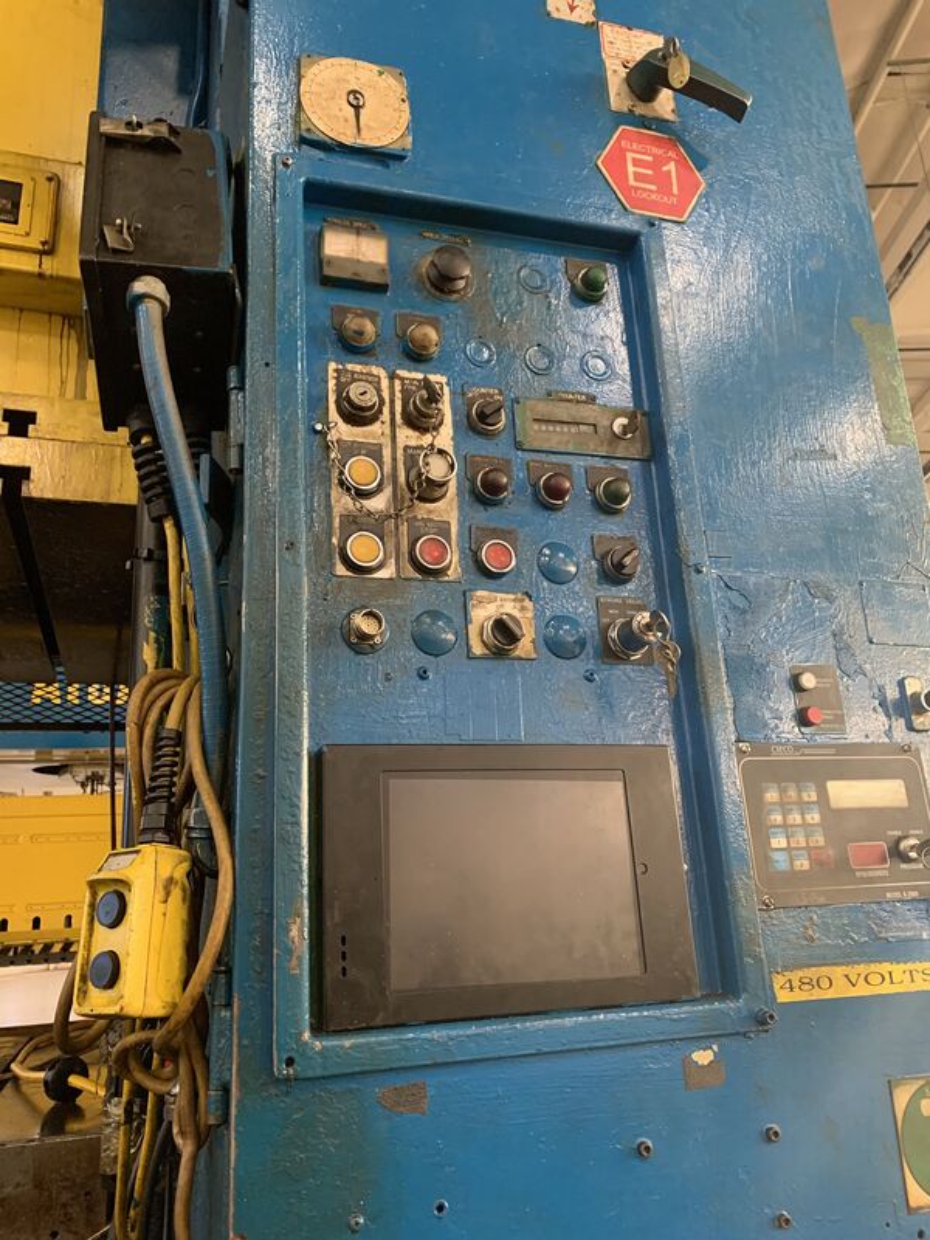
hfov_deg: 53.1
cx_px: 465
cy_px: 620
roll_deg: +3.1
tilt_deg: +17.7
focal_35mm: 26
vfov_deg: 67.3
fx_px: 931
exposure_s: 1/41
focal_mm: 4.25
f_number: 1.8
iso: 400
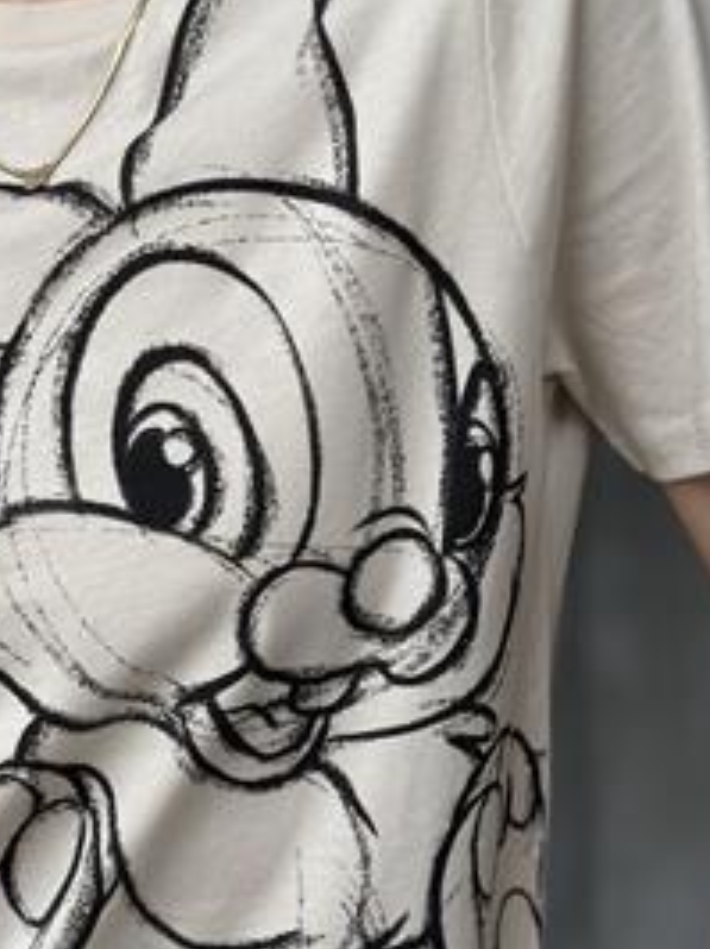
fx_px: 2109
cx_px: 182
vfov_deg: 25.2
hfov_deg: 19.0
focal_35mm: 77
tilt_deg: -3.0
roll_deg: +0.7
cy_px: 631
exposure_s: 1/121
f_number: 1.78
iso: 125
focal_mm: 6.86
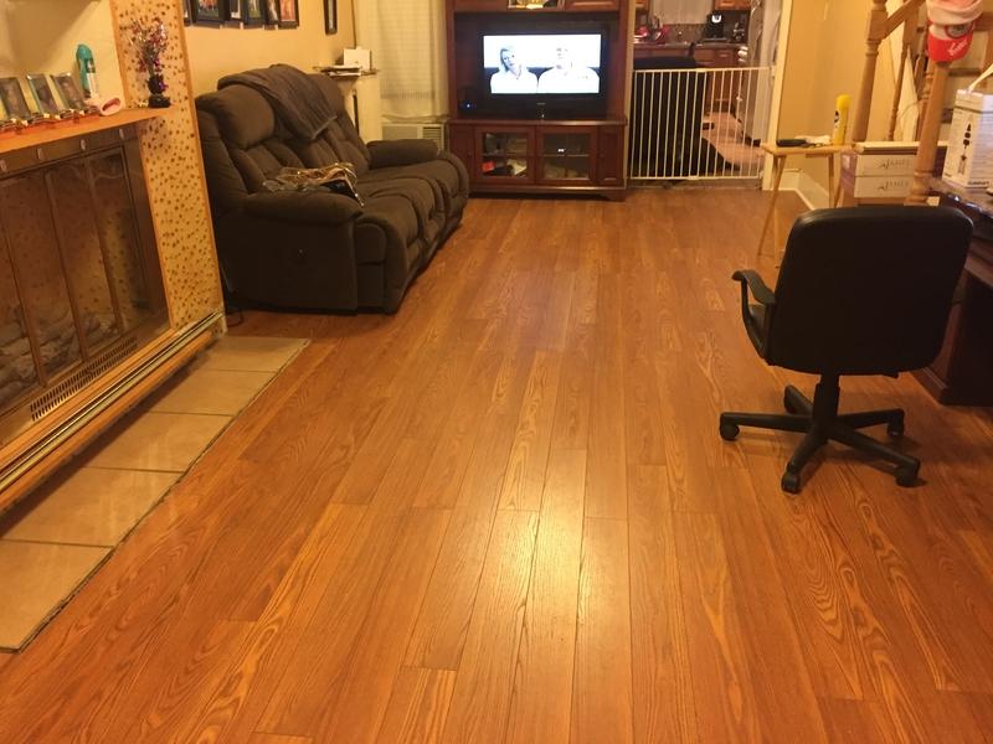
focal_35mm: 29
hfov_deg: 61.7
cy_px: 372
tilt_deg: -21.6
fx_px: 832
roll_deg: +0.7
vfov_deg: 48.2
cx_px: 496
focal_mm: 4.15
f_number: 2.2
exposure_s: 1/17
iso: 250
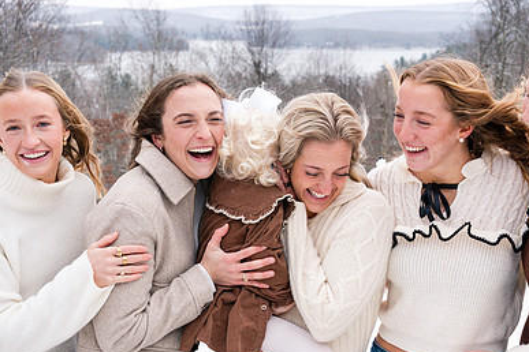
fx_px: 1234
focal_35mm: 84
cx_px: 298
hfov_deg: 24.2
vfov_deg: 16.2
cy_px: 252
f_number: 8
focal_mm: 56
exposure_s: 1/250
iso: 1000
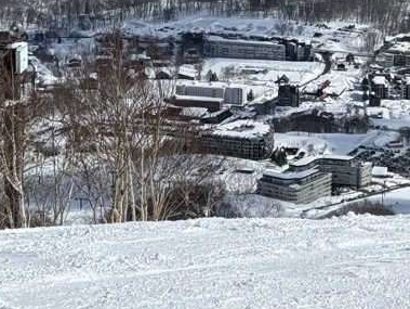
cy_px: -77
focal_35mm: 167
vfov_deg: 8.8
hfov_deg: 11.5
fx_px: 1980
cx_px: 527
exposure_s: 1/11364
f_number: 1.78
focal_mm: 6.76
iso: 50
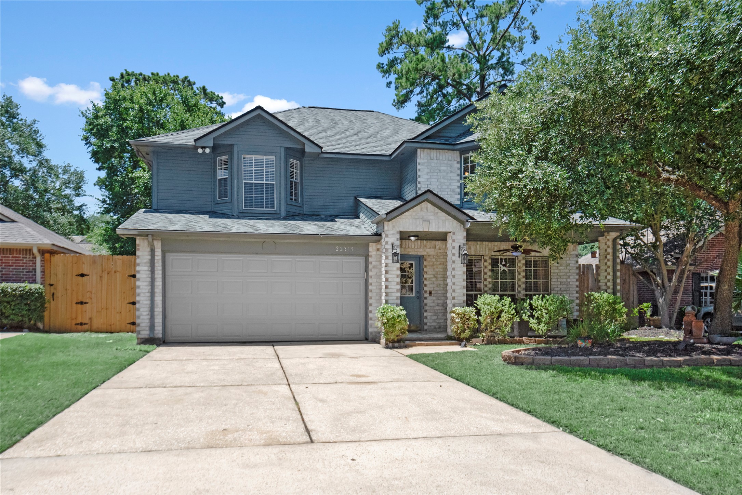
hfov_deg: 69.4
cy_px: 248
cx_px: 371
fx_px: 536
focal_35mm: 26
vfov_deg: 49.6
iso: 1250
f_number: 10
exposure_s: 1/2500
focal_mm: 26
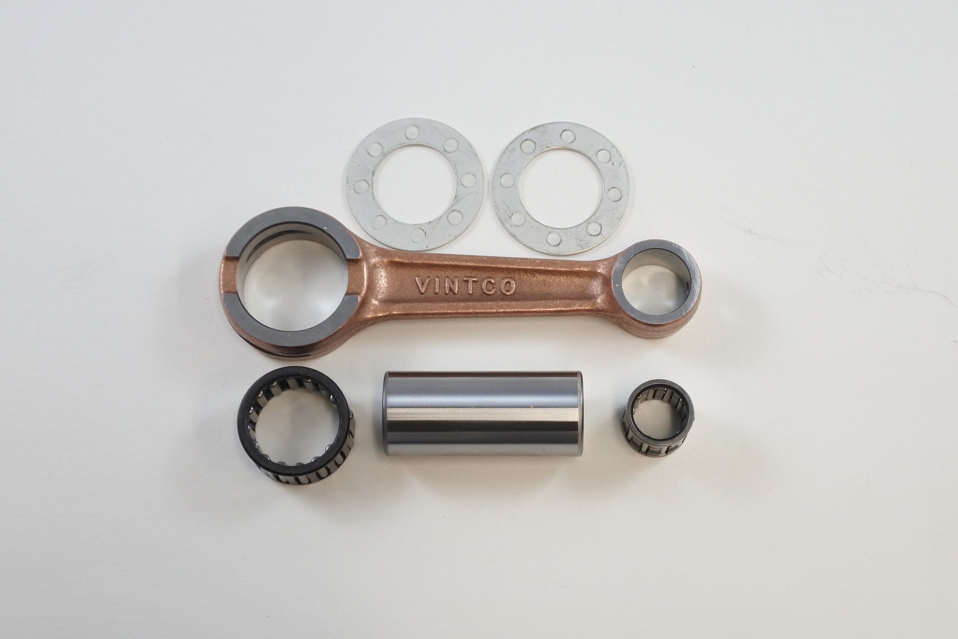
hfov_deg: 40.3
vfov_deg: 27.5
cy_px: 320
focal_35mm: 49
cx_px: 479
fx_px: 1304
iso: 450
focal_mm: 18.4
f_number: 4.5
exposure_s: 1/125
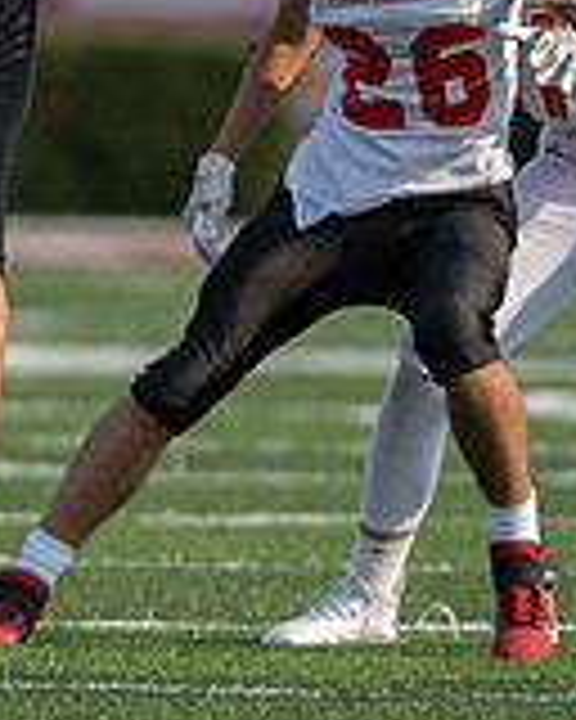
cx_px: -83
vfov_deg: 1.3
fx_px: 30749
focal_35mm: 1443
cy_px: -209
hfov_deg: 1.1
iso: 200
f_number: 2
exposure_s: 1/5000
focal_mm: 200
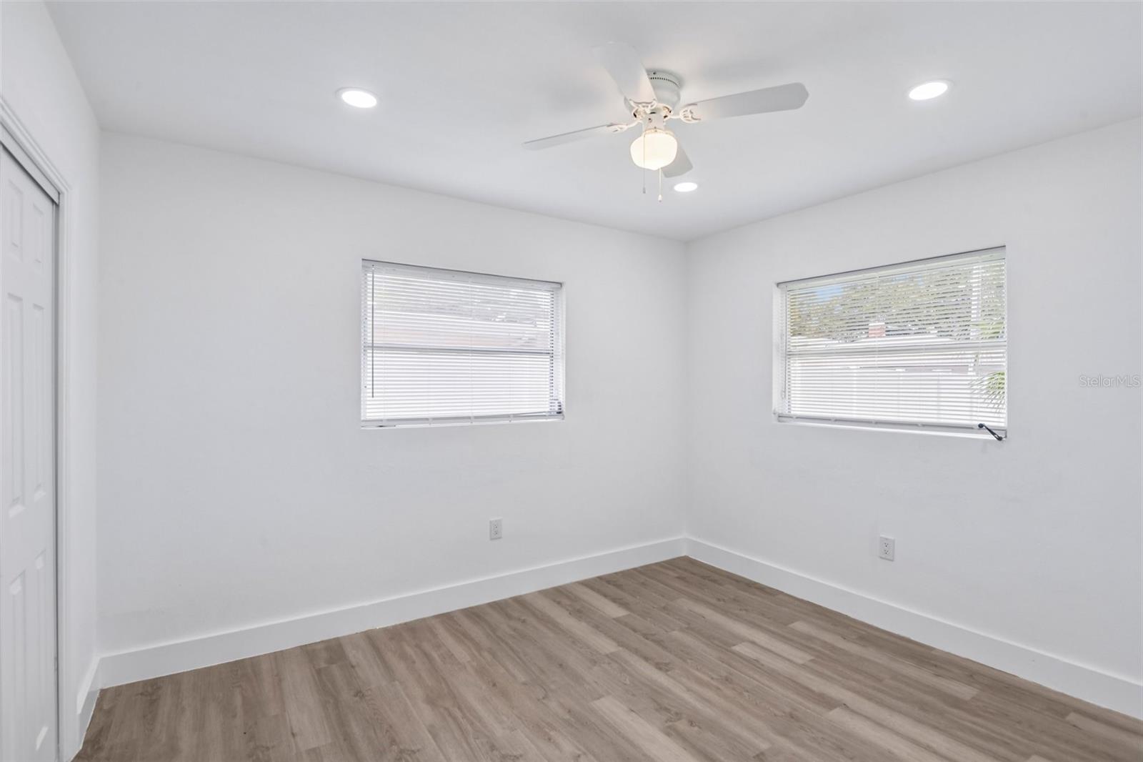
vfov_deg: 70.4
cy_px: 381
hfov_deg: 93.3
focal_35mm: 17
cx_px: 572
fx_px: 540
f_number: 8
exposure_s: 1/160
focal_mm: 17
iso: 400
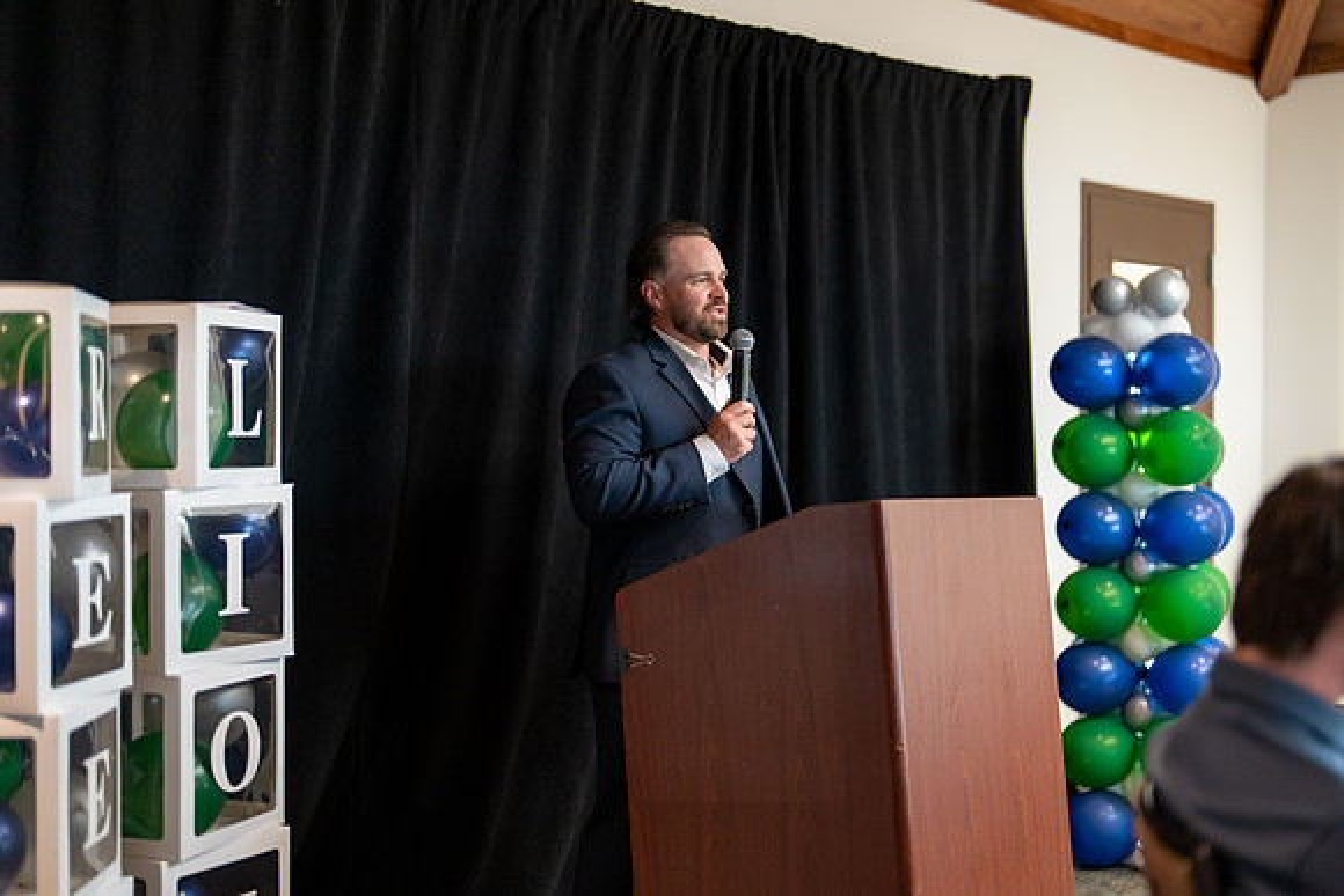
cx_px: 672
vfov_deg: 26.9
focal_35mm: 50
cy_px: 448
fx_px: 1876
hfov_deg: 39.4
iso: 800
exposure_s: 1/320
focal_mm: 50
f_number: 1.2
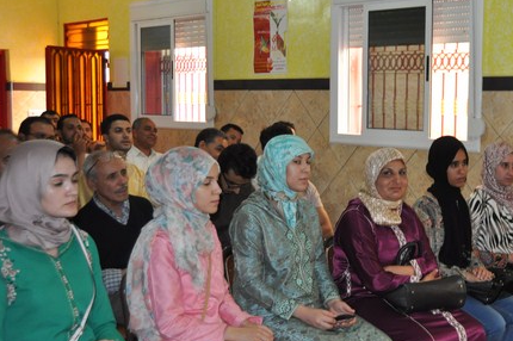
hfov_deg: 33.9
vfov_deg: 23.3
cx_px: 379
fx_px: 826
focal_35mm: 58
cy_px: 209
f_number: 4
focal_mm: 26
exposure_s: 1/60
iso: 800
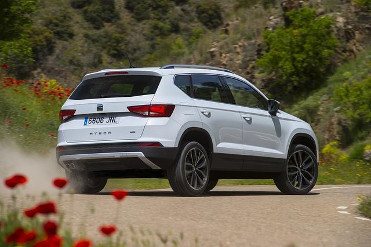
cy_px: 124
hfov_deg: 10.3
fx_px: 2060
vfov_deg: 6.9
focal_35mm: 200
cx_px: 186
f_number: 10
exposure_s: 1/160
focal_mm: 200
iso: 160
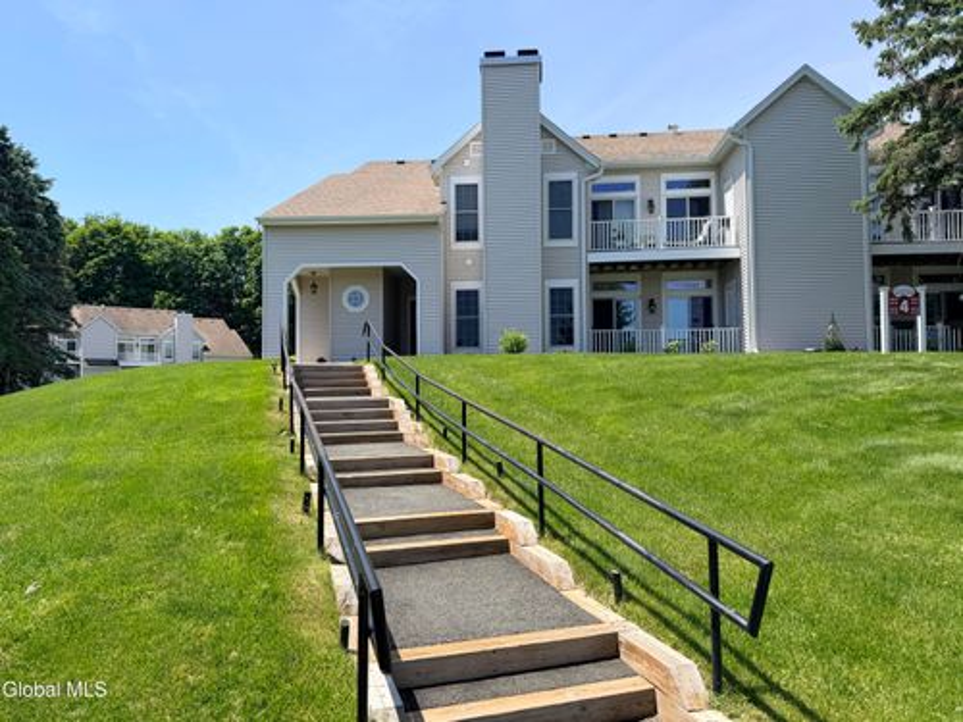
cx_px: 482
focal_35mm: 24
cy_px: 361
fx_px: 668
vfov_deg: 56.8
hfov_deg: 71.6
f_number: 1.78
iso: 80
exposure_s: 1/3759
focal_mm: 6.76
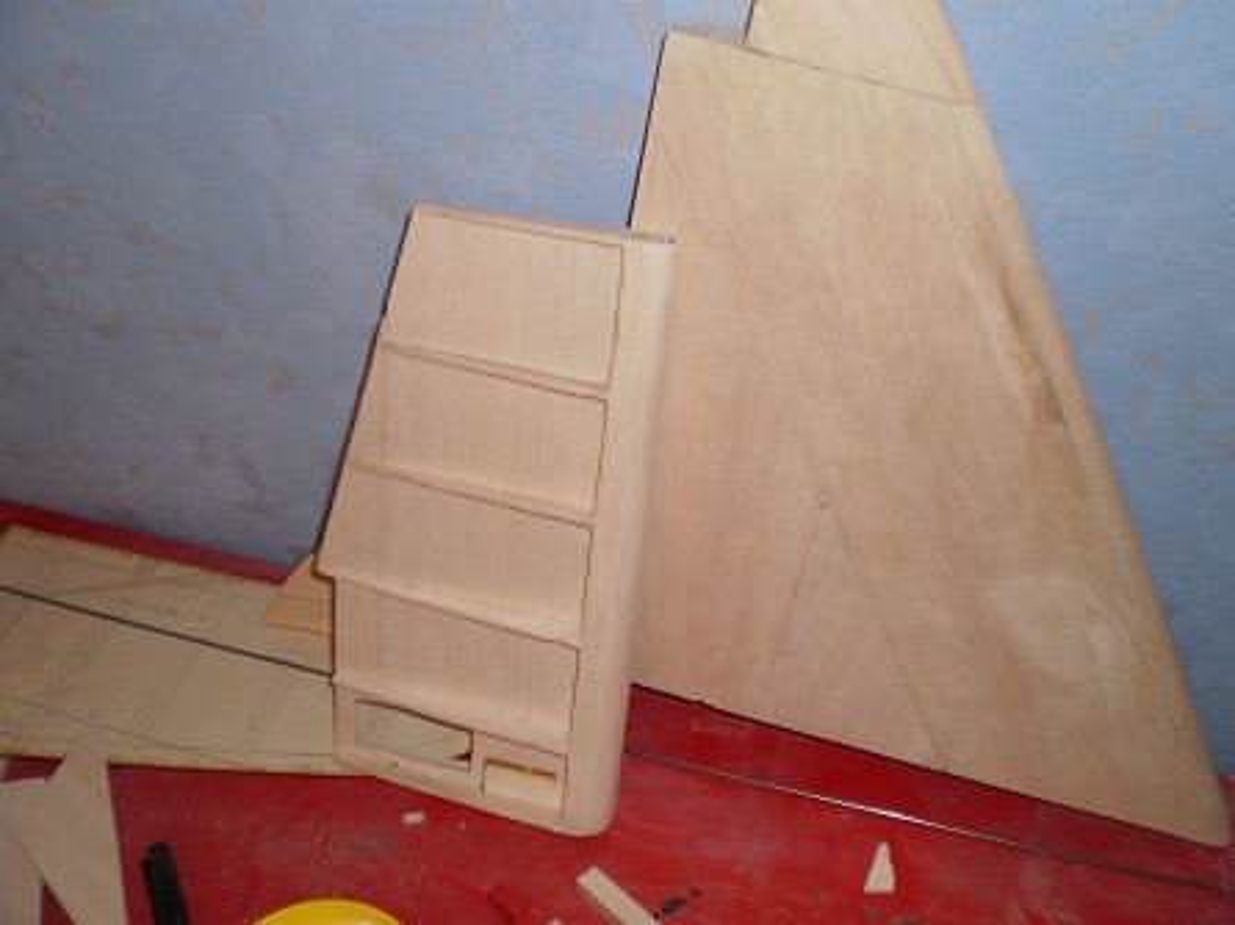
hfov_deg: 51.4
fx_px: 1284
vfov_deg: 39.6
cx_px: 618
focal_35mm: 36
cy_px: 462
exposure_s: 1/30
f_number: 3.1
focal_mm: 6.3
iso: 125
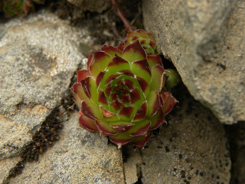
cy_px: 92
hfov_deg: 33.2
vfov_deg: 25.2
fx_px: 411
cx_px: 122
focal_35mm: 58
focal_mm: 10.3
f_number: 3.5
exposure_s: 1/400
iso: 100
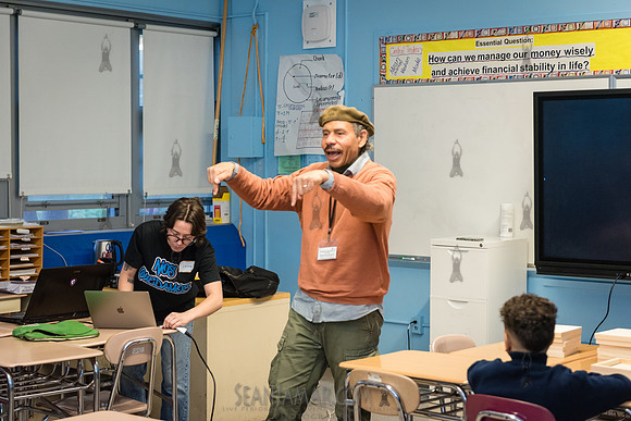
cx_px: 316
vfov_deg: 19.5
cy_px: 210
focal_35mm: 70
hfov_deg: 28.8
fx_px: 1227
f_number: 3.5
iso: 2500
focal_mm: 70
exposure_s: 1/125
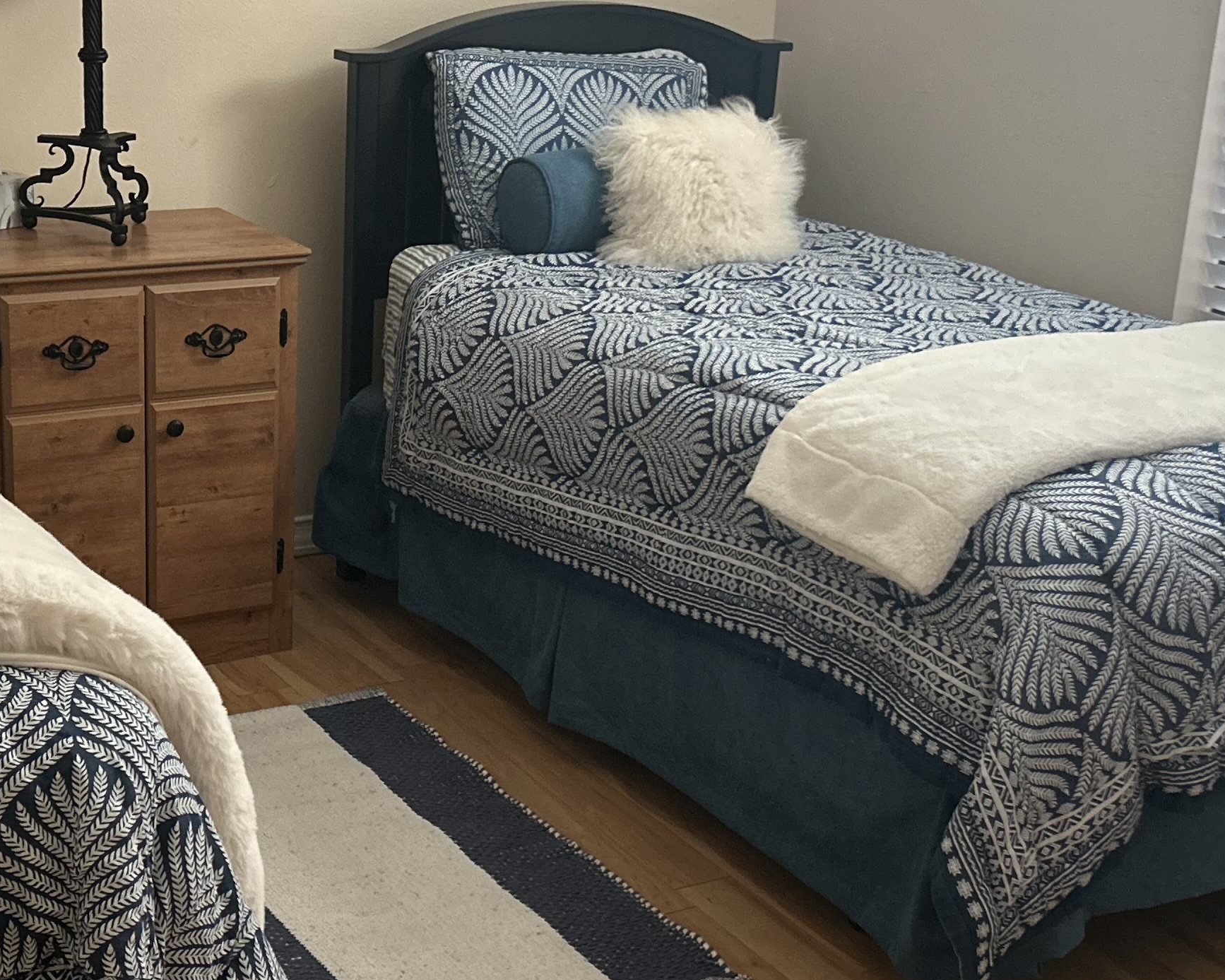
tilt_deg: -18.3
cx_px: 449
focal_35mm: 59
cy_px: 514
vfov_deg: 25.8
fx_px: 2139
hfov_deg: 31.8
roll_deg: -1.8
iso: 320
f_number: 1.5
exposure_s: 1/60
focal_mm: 5.7
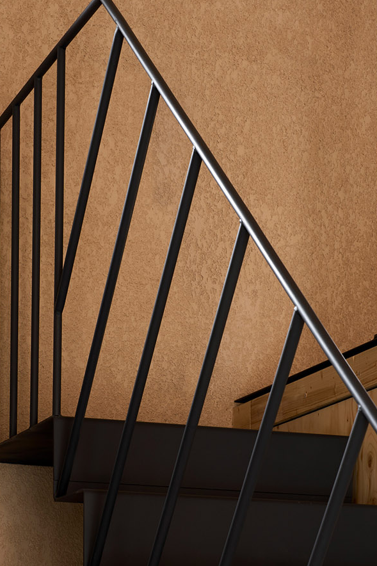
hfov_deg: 13.5
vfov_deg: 20.2
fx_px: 1587
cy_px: 316
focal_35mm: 101
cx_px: 227
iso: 100
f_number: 11
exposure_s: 1/1.25
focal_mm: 62
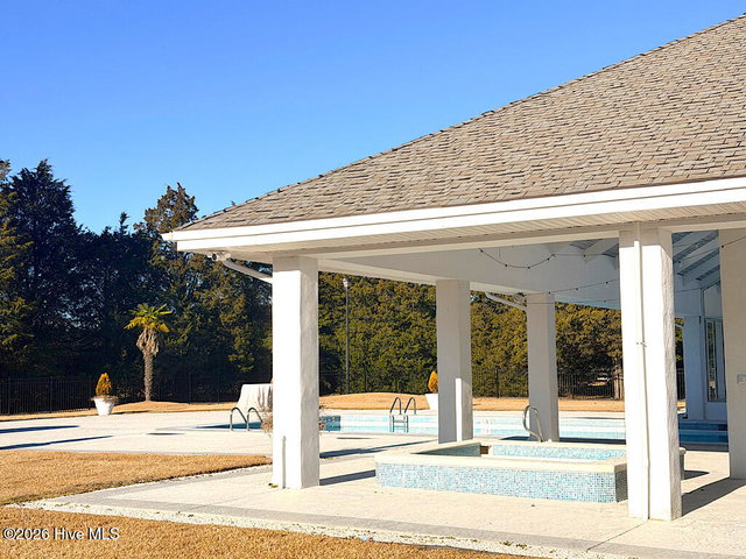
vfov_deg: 30.3
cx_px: 373
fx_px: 1034
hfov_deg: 39.7
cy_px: 280
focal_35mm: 48
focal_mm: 6.76
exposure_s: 1/8772
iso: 64
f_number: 1.78
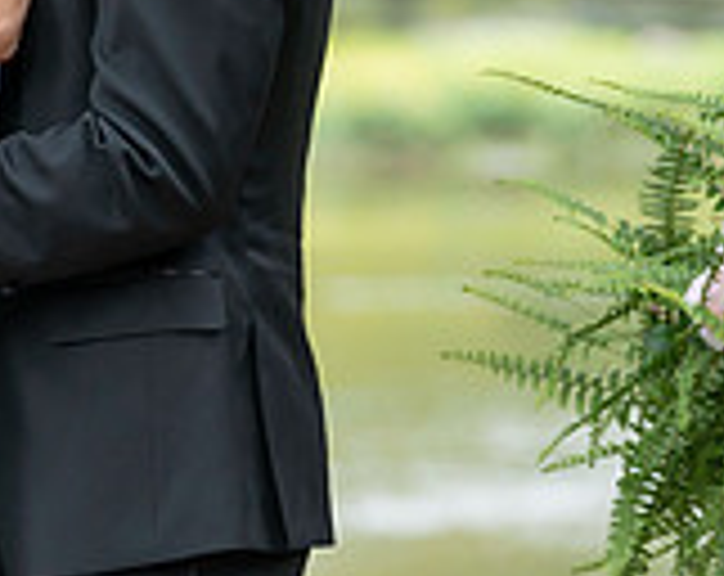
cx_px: -67
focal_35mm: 519
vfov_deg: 3.0
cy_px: -262
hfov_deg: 3.7
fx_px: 11094
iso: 320
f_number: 4
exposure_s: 1/200
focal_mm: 148
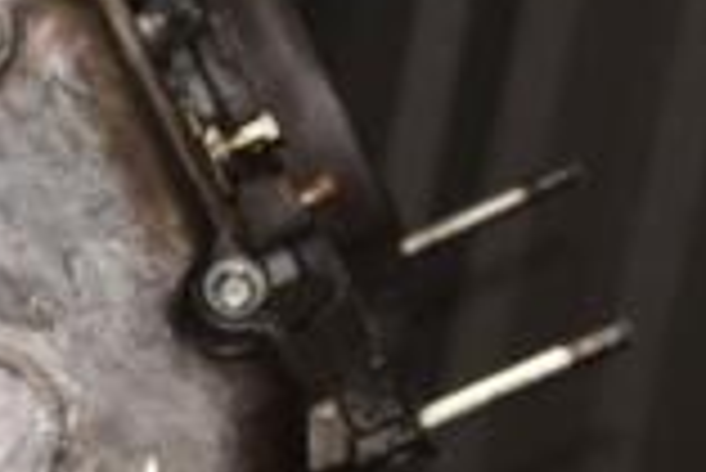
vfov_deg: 5.7
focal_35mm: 241
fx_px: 4731
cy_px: 333
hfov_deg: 8.3
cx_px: -423
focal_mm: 42
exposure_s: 1/60
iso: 800
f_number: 4.8
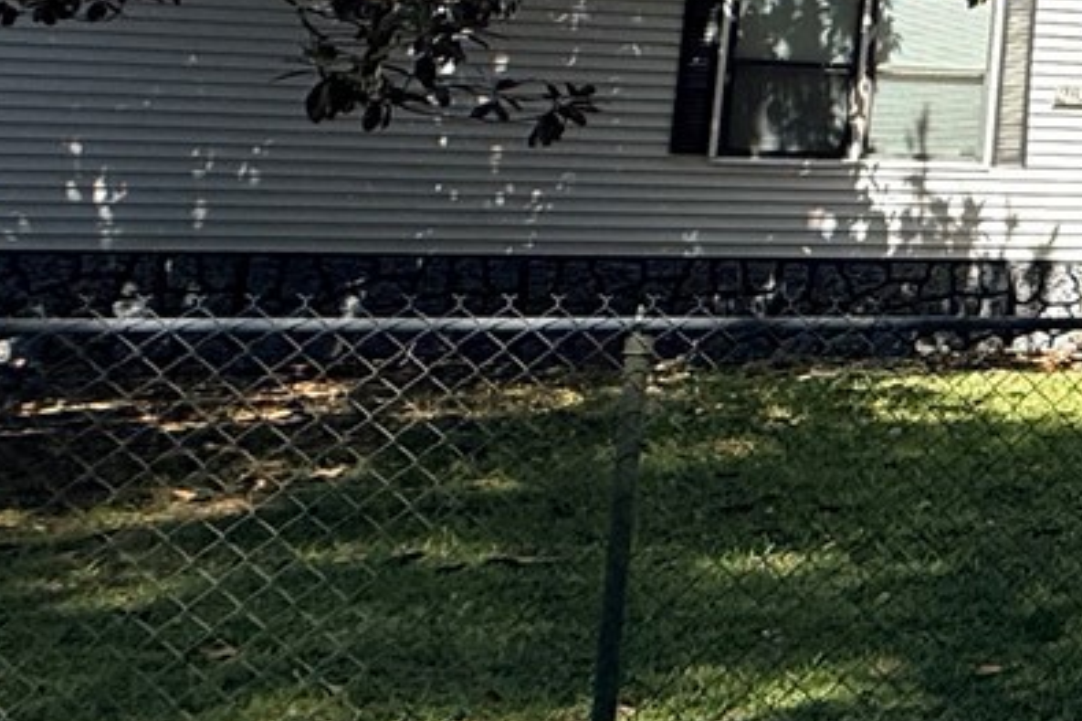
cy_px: 27
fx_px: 1772
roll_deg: -1.6
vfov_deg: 22.2
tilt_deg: +6.2
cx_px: 2109
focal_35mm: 59
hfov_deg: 19.9
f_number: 2.2
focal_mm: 2.22
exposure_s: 1/1285
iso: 64
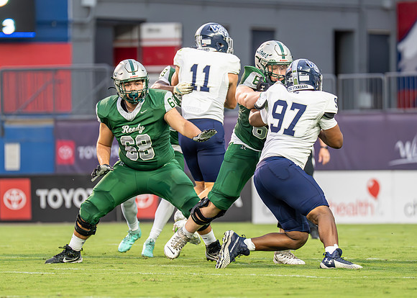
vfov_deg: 3.6
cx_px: 234
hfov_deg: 5.1
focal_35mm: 397
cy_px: 153
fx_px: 4701
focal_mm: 200
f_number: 2.8
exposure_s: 1/1250
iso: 2000
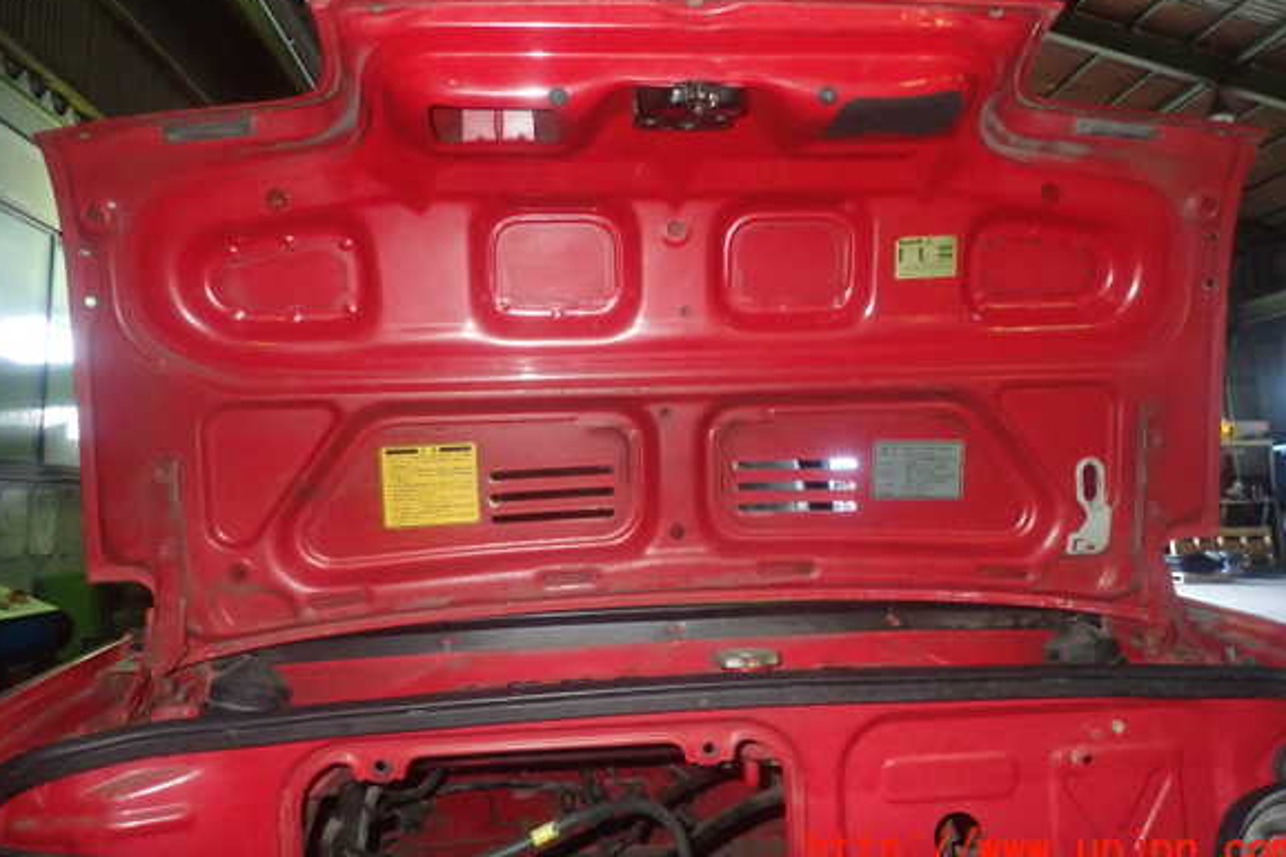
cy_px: 378
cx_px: 641
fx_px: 964
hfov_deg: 67.4
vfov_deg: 47.8
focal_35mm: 27
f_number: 5.6
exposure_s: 1/30
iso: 800
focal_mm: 4.5
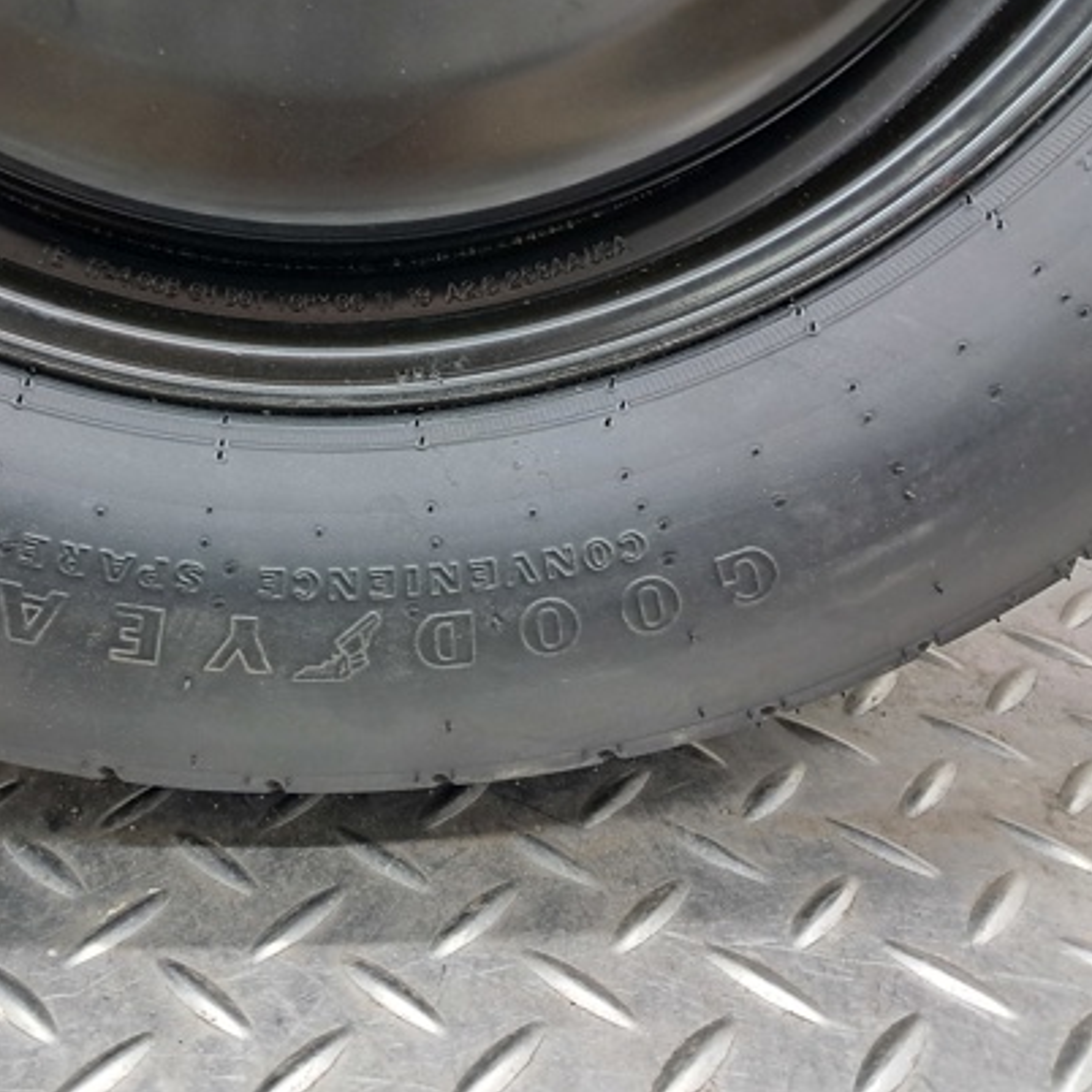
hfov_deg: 43.1
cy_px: 444
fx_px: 1356
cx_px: 342
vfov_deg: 43.7
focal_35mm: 38
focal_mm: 4
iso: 320
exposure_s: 1/50
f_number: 1.8
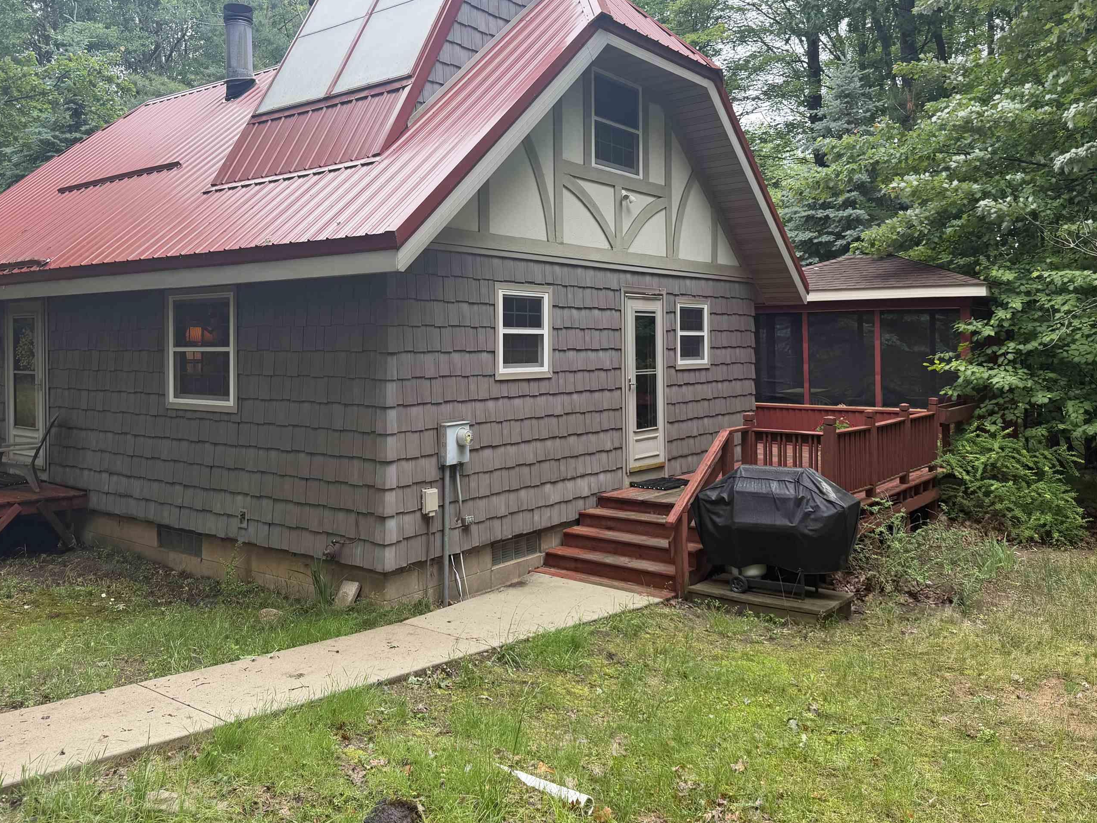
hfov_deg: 61.6
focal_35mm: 29
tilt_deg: -0.2
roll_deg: -0.6
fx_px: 919
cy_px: 330
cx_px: 500
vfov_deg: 48.0
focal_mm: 6.76
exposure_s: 1/170
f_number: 1.78
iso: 80
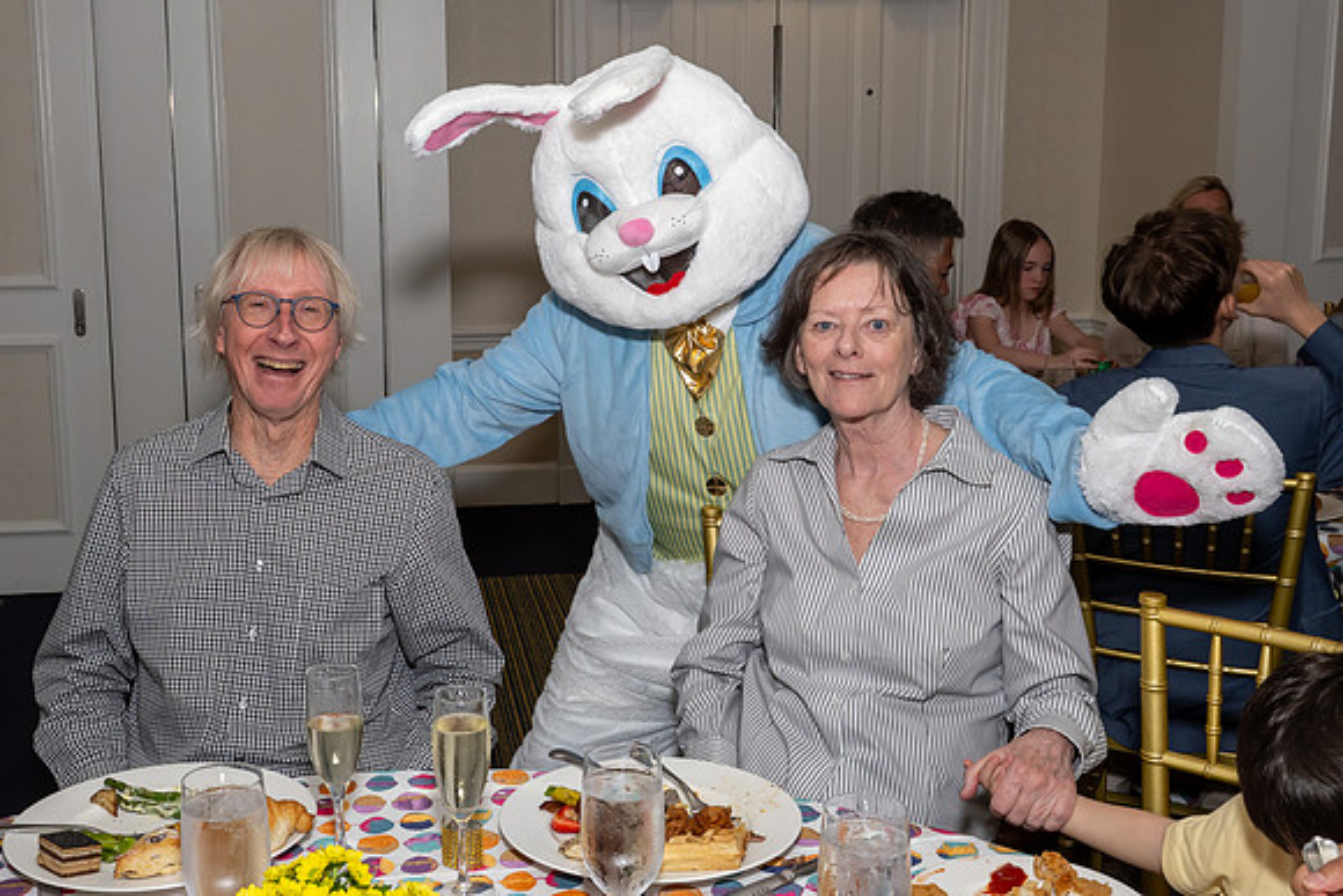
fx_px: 1538
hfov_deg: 47.0
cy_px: 384
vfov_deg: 32.4
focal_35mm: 41
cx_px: 575
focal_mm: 22
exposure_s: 1/250
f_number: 8
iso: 500
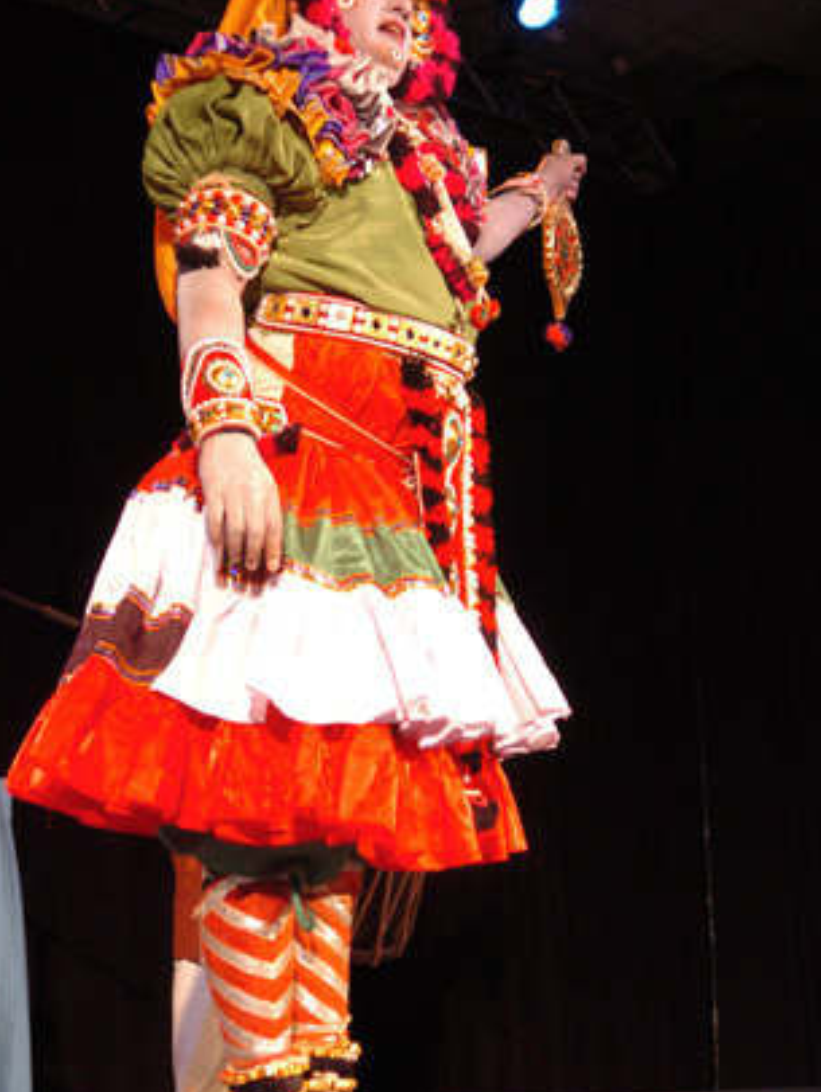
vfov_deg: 28.5
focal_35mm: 68
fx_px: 2148
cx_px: 349
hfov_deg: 21.6
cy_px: 473
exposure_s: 1/100
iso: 800
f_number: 2.8
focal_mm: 32
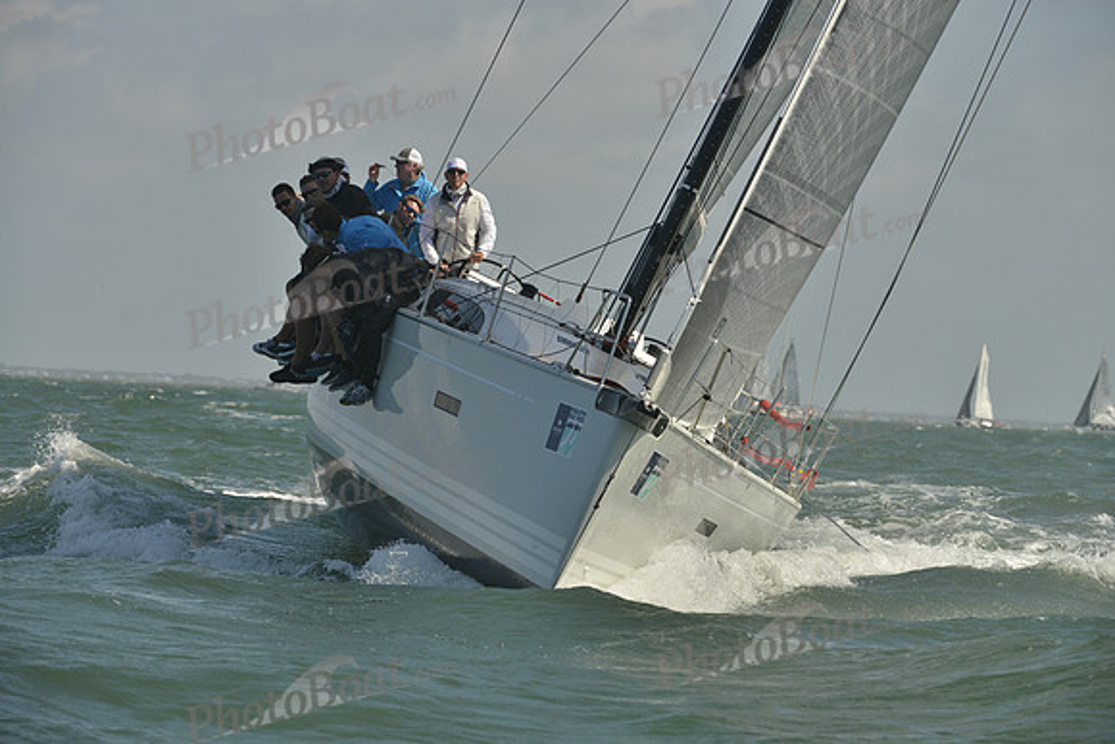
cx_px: 558
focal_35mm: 210
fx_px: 6505
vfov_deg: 6.5
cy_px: 372
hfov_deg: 9.8
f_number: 9
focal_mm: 210
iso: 280
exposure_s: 1/1250
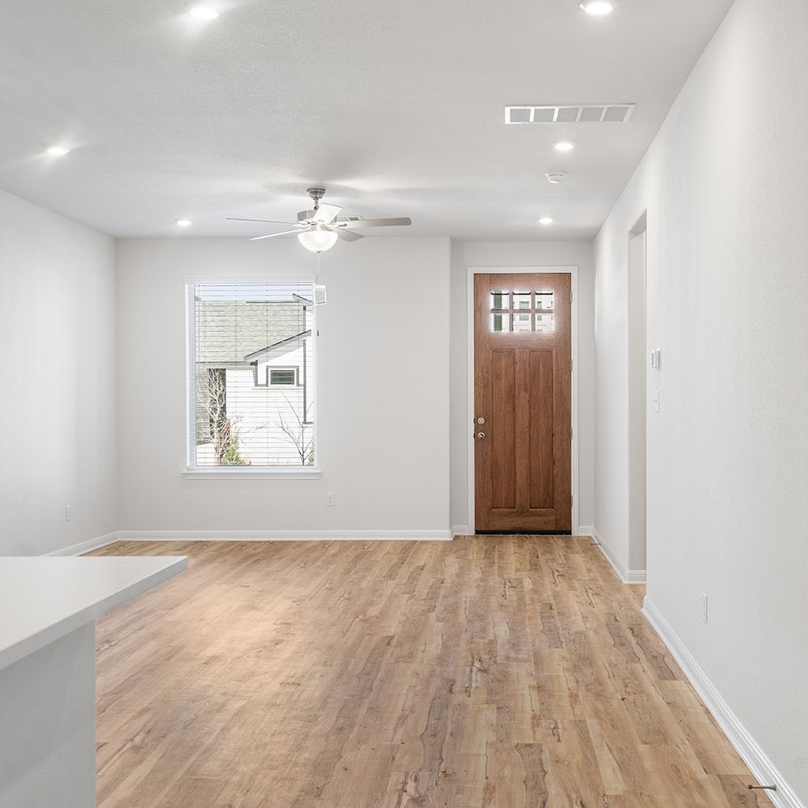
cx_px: 475
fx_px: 1030
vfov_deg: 42.8
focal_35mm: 39
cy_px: 411
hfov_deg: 42.7
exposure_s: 1/80
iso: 320
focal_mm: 30
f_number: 7.1
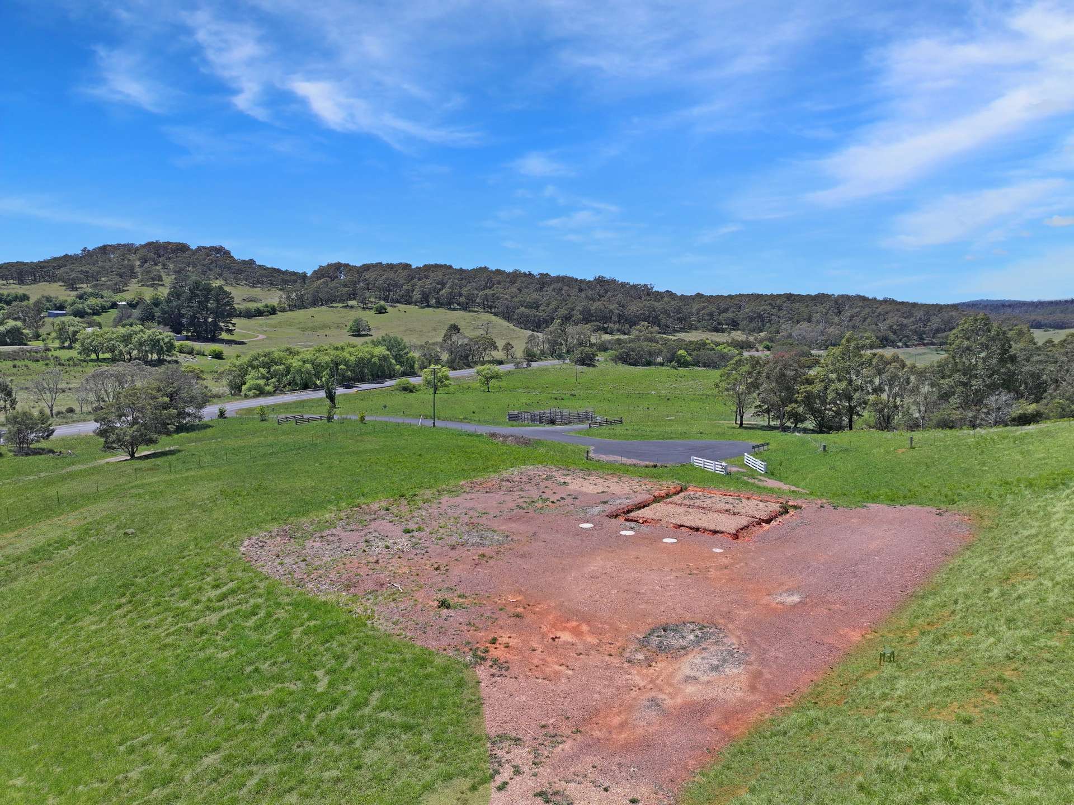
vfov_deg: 56.8
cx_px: 537
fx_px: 744
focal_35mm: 24
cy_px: 402
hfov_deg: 71.6
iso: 100
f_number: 2.8
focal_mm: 12.29
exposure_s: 1/2500
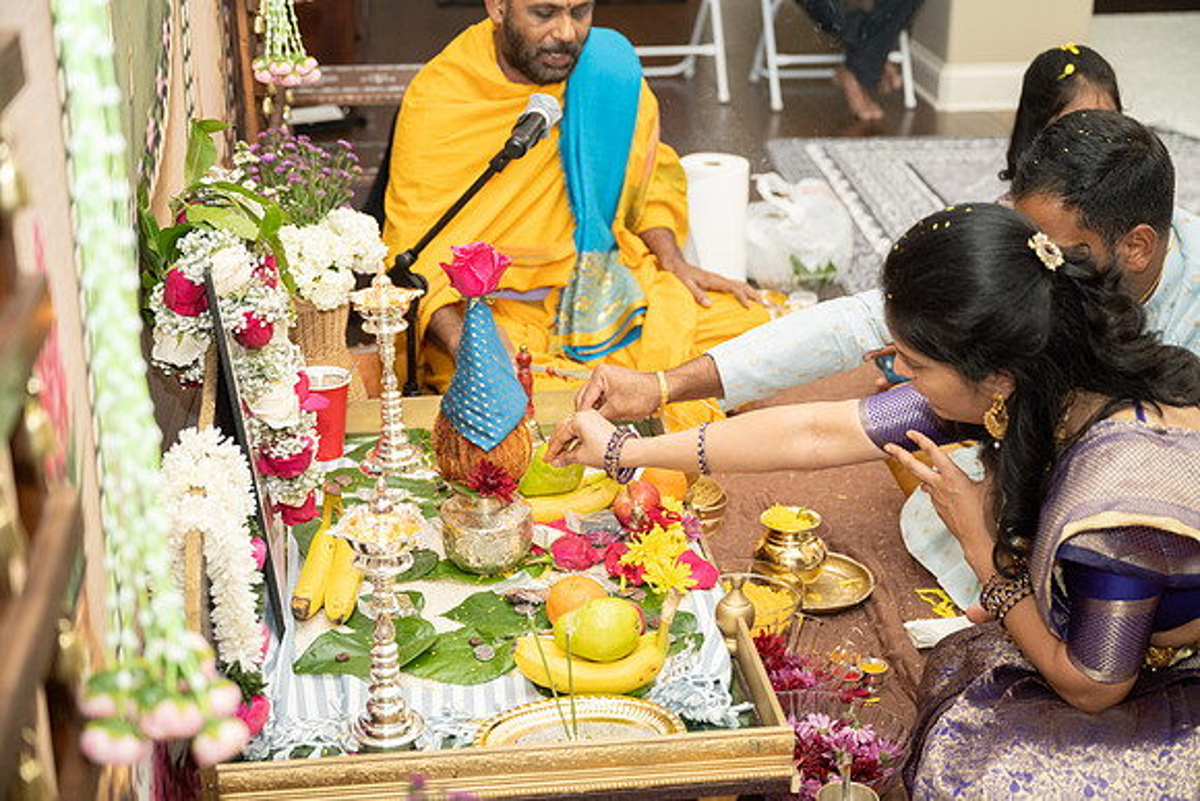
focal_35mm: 53
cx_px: 600
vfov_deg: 25.5
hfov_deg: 37.5
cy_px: 400
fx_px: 1769
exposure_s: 1/160
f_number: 3.2
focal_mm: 53
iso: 1000
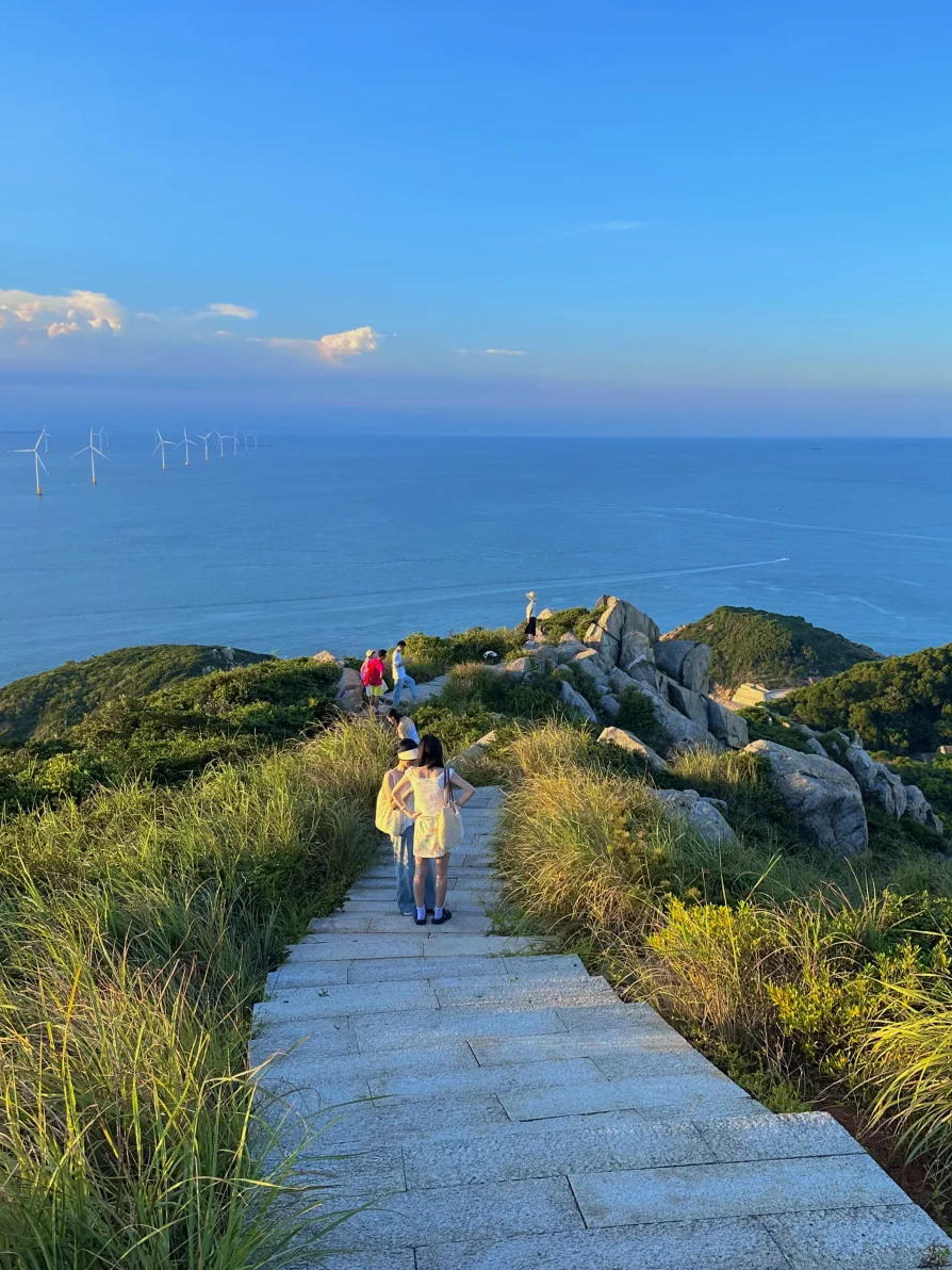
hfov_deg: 48.2
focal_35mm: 29
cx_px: 508
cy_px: 664
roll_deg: +0.6
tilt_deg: -10.5
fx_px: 1063
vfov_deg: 61.6
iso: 80
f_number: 1.78
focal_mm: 6.86
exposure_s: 1/1183
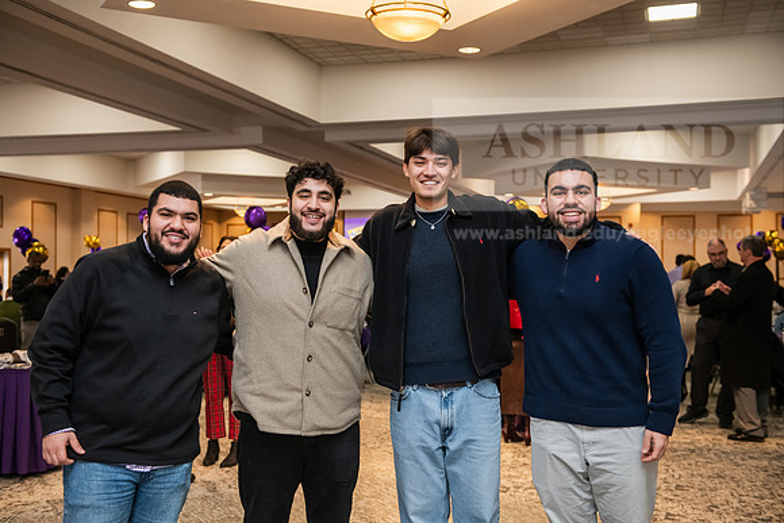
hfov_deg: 41.1
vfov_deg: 28.1
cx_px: 392
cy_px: 262
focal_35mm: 48
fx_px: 1046
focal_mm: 48
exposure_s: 1/200
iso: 2500
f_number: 3.5
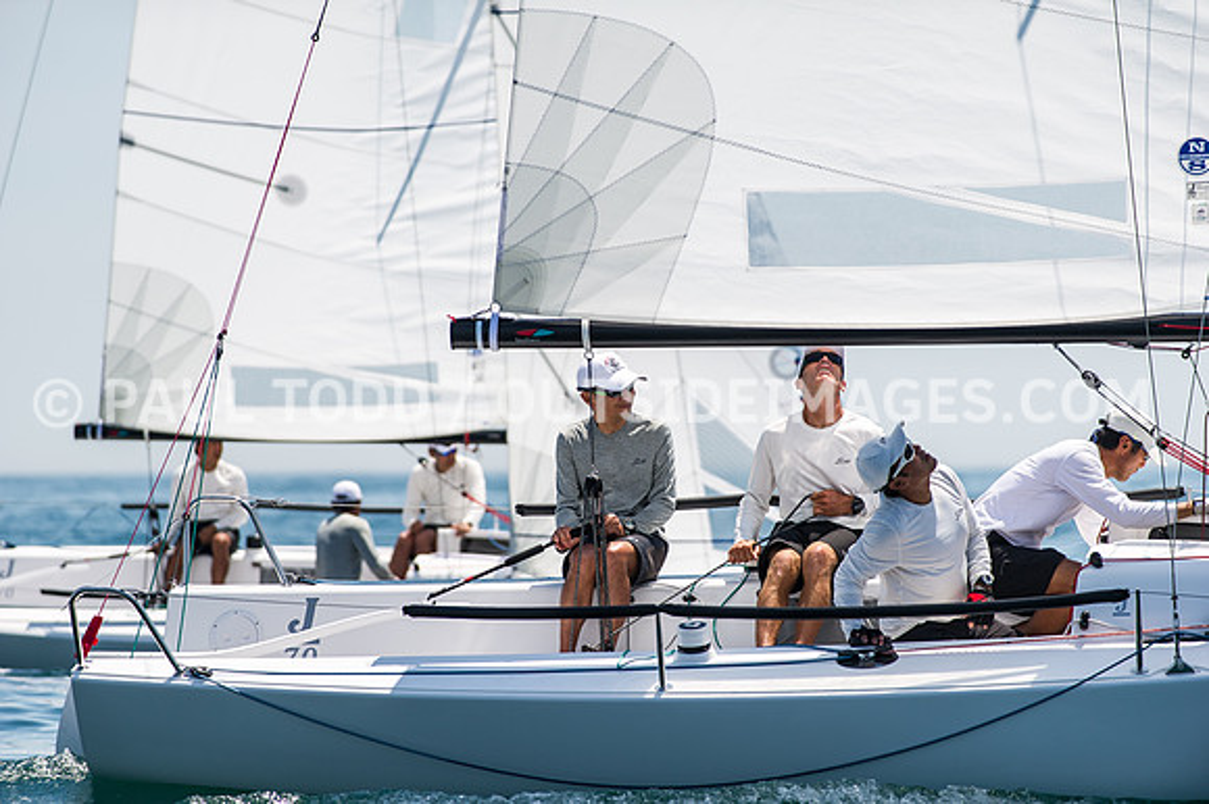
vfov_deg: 6.9
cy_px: 402
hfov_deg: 10.3
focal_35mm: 200
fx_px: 6713
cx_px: 604
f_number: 4
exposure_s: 1/2500
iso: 200
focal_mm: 200
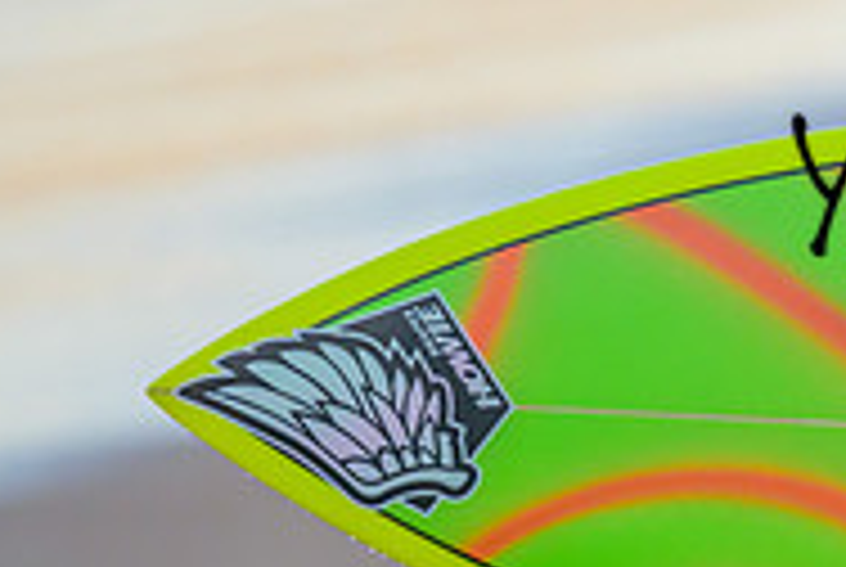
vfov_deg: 0.6
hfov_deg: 0.8
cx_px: 1256
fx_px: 57994
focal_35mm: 2464
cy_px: 146
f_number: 6.3
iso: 1250
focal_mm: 800
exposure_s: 1/1250
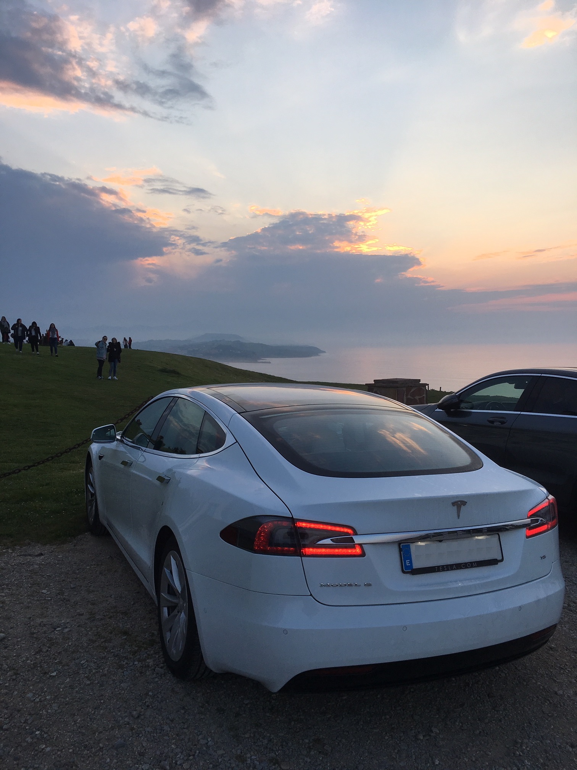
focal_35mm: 29
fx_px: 645
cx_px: 288
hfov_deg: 48.2
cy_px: 385
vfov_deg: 61.7
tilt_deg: -3.0
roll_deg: -0.2
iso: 25
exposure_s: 1/264
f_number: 2.2
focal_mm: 4.15
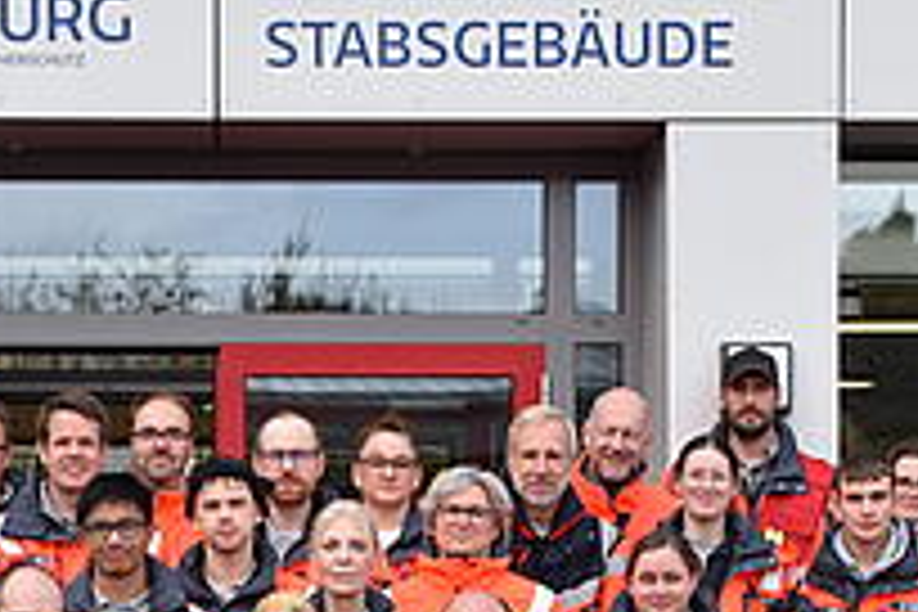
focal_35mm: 126
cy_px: 729
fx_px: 3213
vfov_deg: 10.7
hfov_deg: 16.2
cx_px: 338
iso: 400
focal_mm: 26
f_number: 8
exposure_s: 1/250
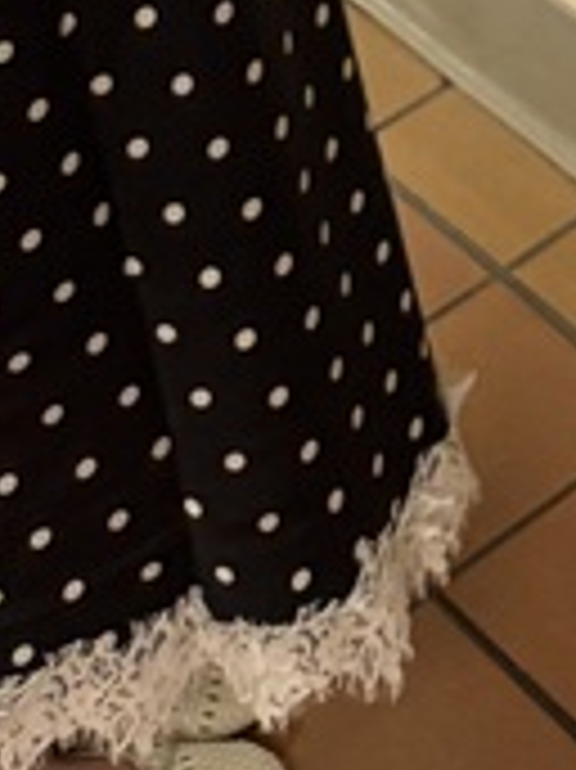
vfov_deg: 10.4
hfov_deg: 9.7
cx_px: 1116
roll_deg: +2.2
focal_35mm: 144
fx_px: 3199
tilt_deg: -13.8
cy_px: -1454
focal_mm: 6.76
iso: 250
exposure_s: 1/60
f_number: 1.78
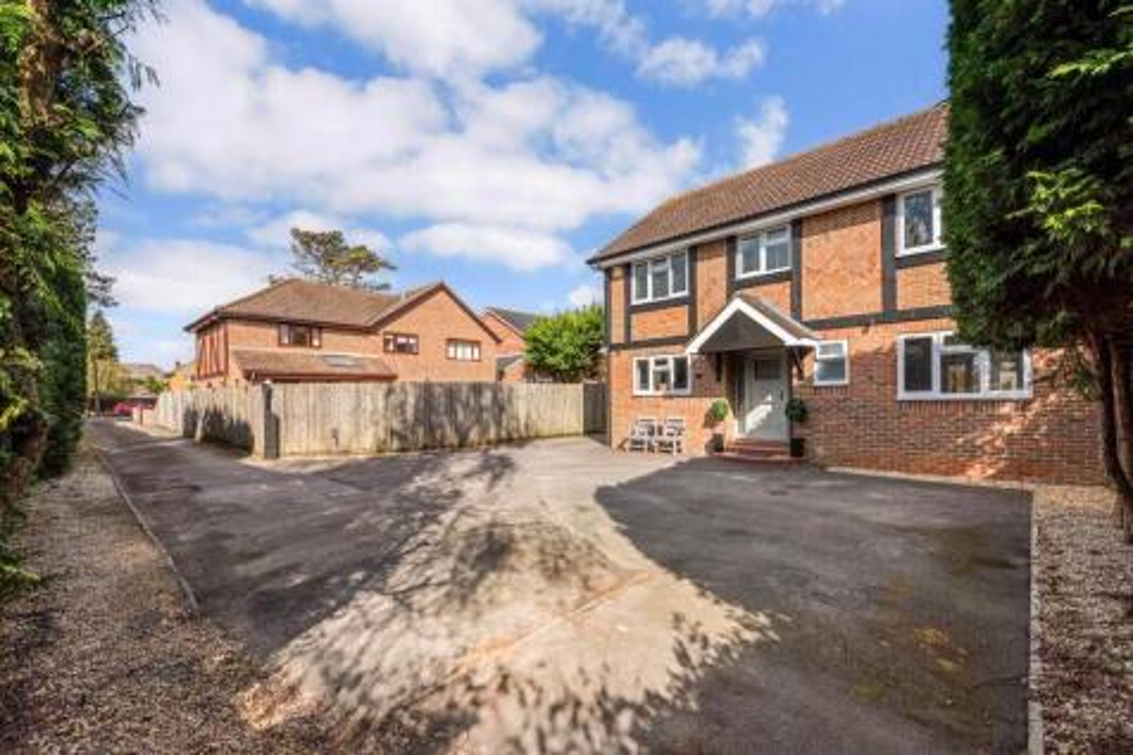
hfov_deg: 104.3
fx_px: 440
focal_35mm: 14
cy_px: 378
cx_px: 566
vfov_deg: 81.2
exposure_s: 1/800
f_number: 9
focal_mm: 14
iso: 320
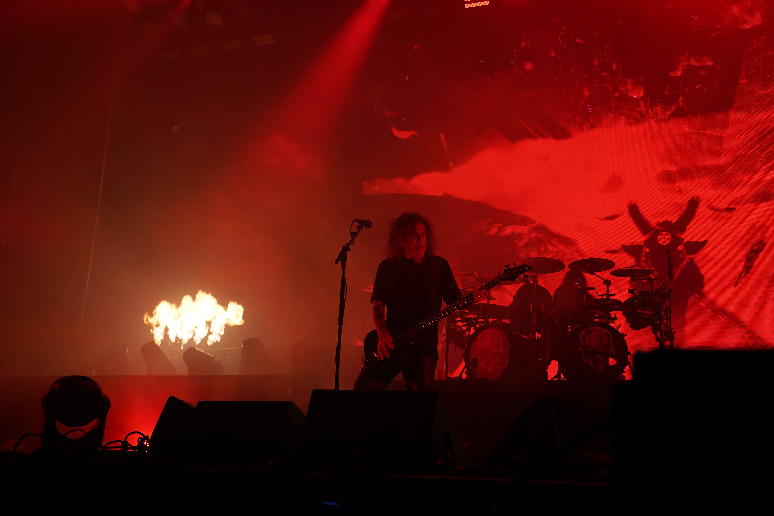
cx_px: 387
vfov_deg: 31.9
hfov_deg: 46.4
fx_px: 903
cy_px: 258
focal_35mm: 42
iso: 100
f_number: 4
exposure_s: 1/50
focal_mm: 42
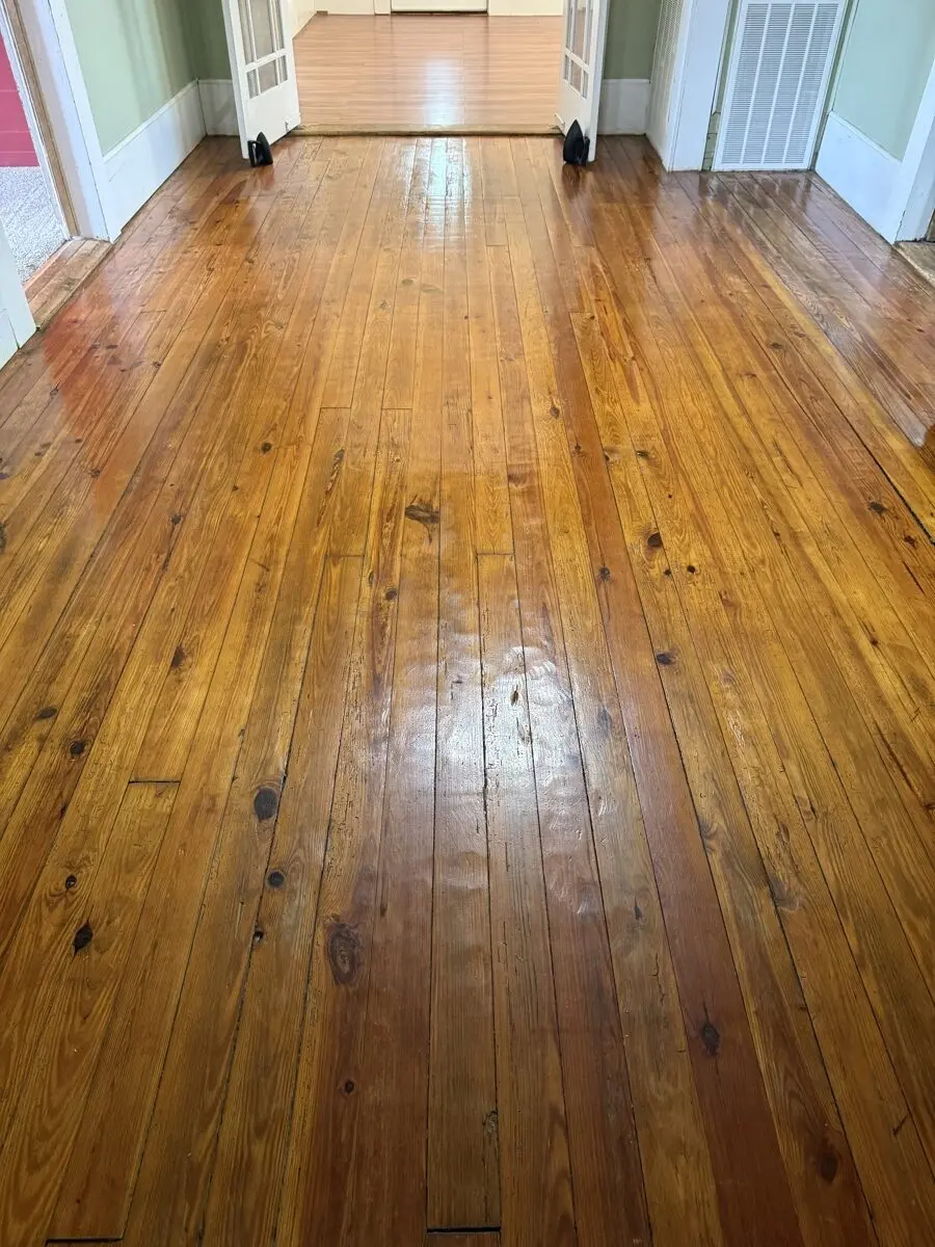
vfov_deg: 71.6
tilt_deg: -40.6
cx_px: 468
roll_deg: +0.0
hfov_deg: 56.8
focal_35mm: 24
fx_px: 864
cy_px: 624
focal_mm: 6.76
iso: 320
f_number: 1.78
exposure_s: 1/60
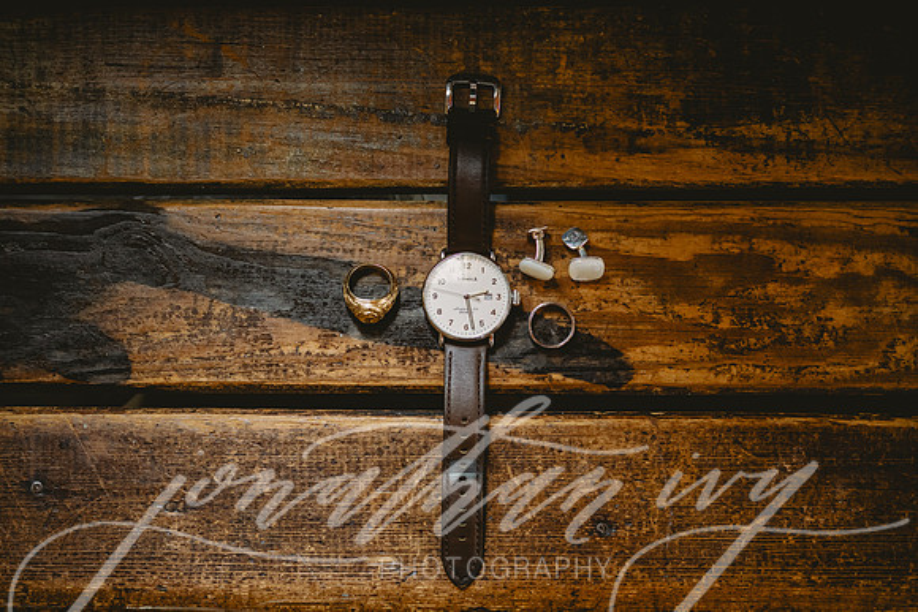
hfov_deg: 25.0
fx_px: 2073
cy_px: 306
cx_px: 459
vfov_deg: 16.8
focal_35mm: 81
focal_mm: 80
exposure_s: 1/60
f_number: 4
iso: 1600
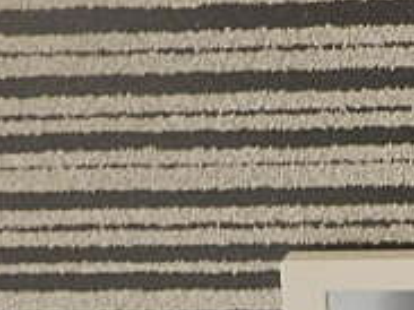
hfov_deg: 22.1
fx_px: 1004
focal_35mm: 84
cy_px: 498
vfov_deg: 15.8
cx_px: 452
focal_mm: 4.2
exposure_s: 1/30
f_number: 3
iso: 640
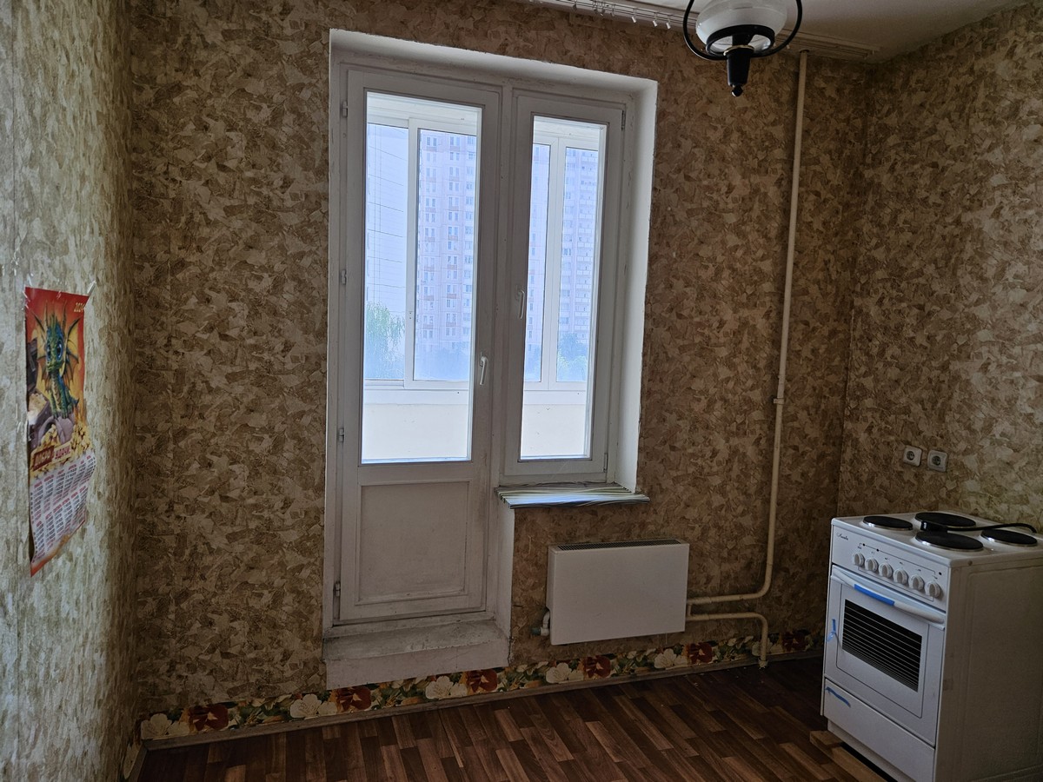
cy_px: 391
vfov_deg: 58.9
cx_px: 522
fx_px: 693
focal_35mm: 23
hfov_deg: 73.9
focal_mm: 5.4
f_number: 1.8
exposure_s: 1/212
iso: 40
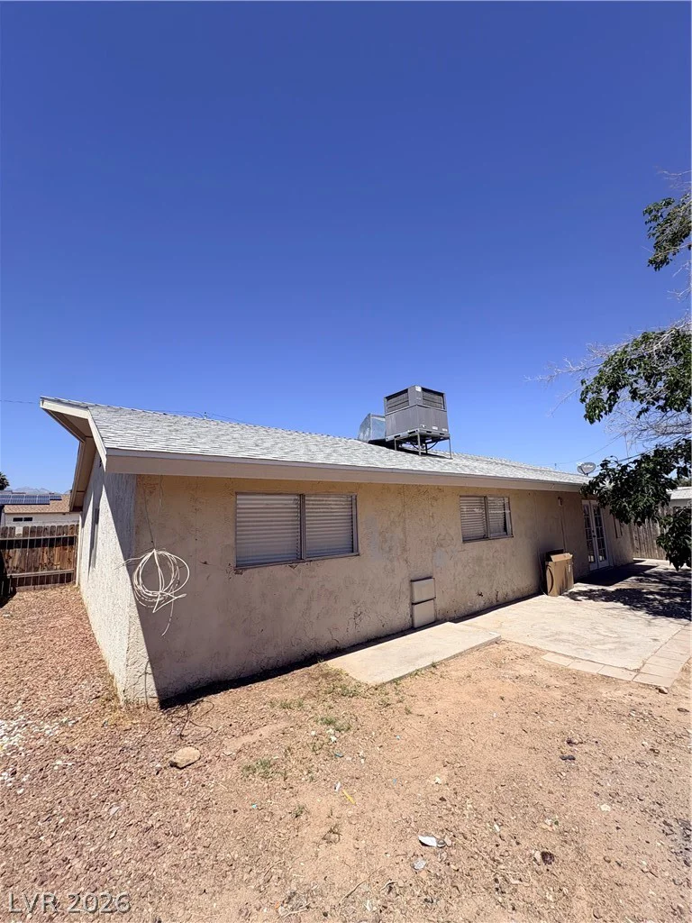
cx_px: 346
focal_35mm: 14
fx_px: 373
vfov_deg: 102.1
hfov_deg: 85.7
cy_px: 462
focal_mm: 2.22
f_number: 2.2
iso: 50
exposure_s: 1/2494
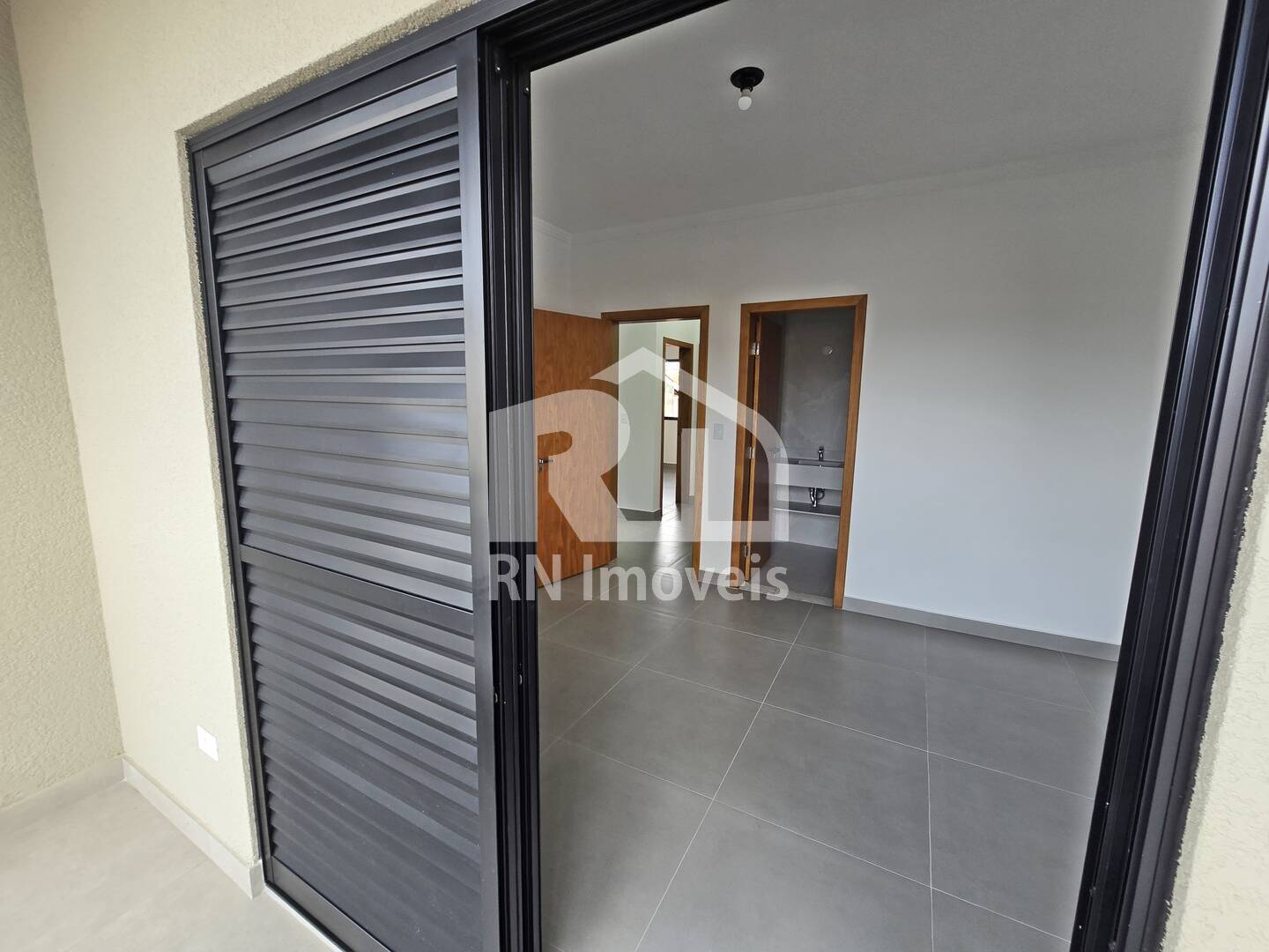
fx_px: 477
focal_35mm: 13
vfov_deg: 89.9
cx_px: 634
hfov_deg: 106.2
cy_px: 476
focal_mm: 2.2
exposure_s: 1/90.1
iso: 64
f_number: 2.2
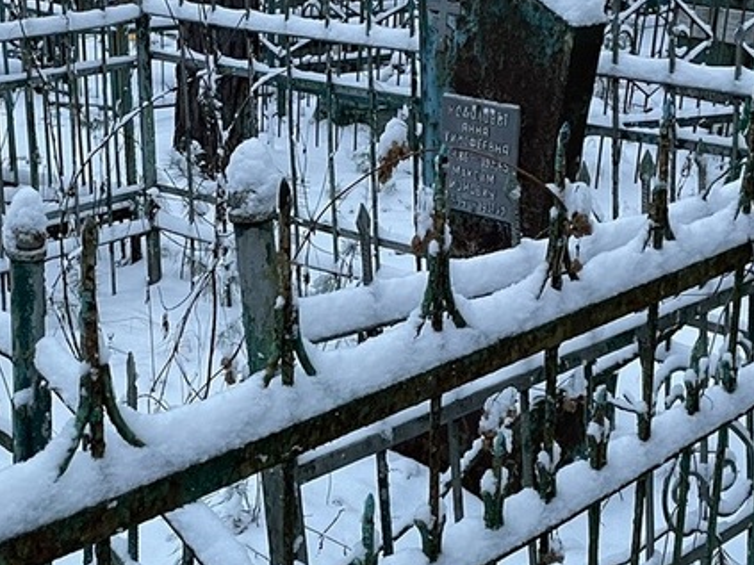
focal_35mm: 63
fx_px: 1372
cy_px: 296
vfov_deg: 23.3
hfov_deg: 30.3
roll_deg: -1.9
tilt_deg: -14.5
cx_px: 198
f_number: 1.6
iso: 125
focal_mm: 4.2
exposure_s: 1/71
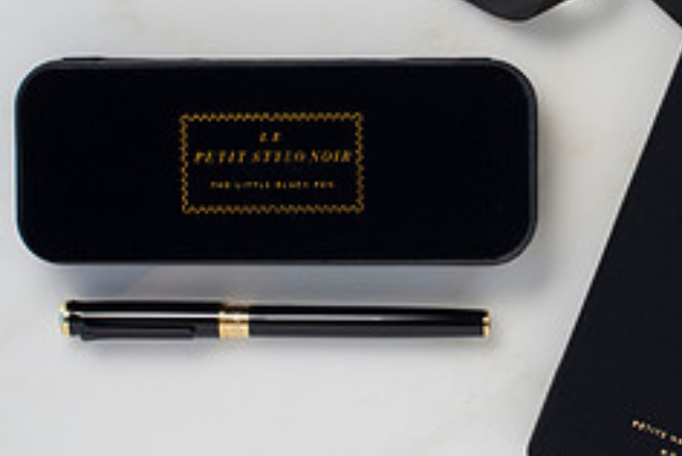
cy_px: 183
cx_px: 601
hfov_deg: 15.6
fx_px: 2466
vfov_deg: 10.6
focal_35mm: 130
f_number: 11
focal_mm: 50
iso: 250
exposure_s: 1/80
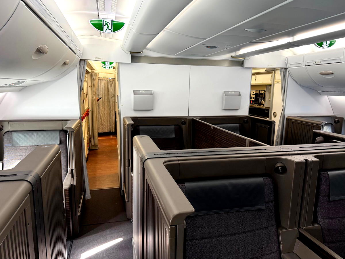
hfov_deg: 71.6
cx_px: 172
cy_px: 130
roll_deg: -0.7
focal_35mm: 24
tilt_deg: -9.4
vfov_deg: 56.8
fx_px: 239
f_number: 1.78
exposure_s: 1/91
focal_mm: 6.76
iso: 200
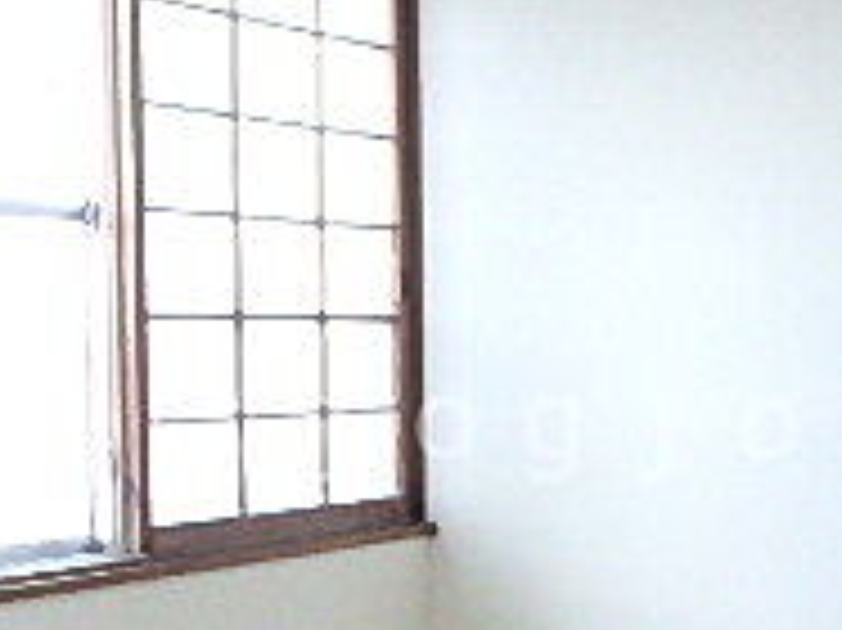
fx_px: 1750
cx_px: 621
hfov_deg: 26.7
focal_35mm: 72
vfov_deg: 20.3
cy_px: 428
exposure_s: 1/125
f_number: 3.5
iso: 800
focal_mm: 3.7
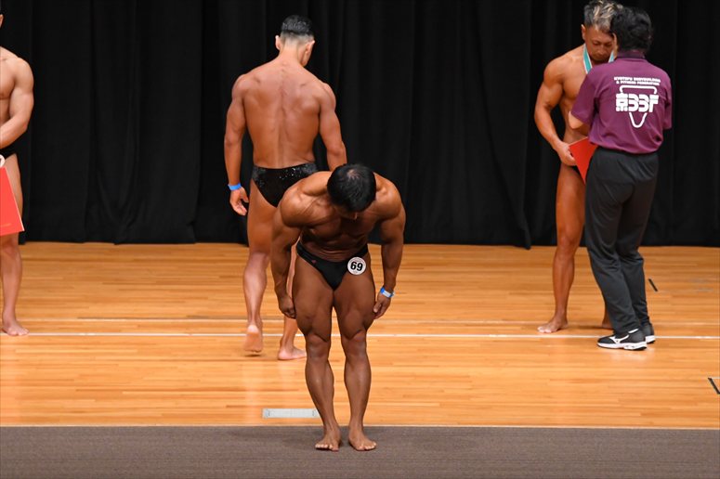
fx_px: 4798
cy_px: 240
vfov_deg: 5.7
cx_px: 360
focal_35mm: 240
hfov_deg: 8.6
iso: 4000
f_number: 5.6
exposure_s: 1/400
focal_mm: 160
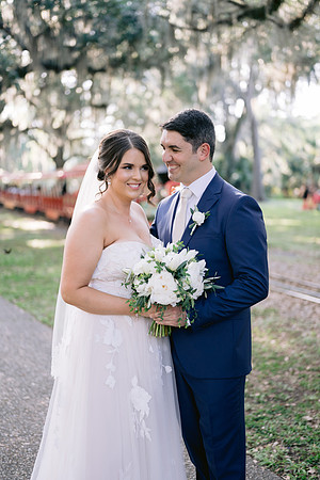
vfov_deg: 39.6
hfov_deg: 27.0
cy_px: 240
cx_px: 160
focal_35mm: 50
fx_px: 667
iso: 160
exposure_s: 1/320
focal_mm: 50
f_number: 1.8
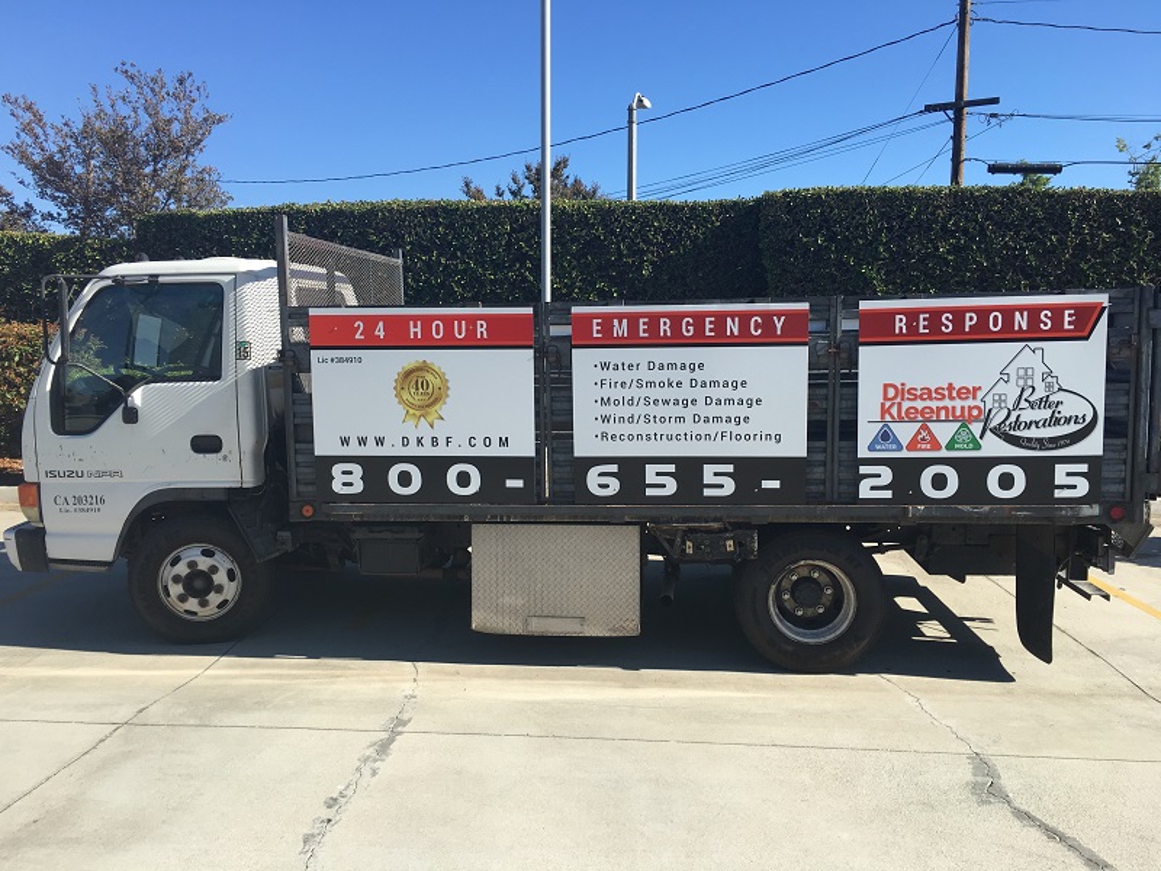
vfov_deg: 48.2
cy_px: 436
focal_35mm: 29
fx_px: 973
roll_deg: -0.4
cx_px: 580
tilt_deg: -6.3
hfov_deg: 61.7
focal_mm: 4.15
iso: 25
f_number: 2.2
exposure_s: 1/1040
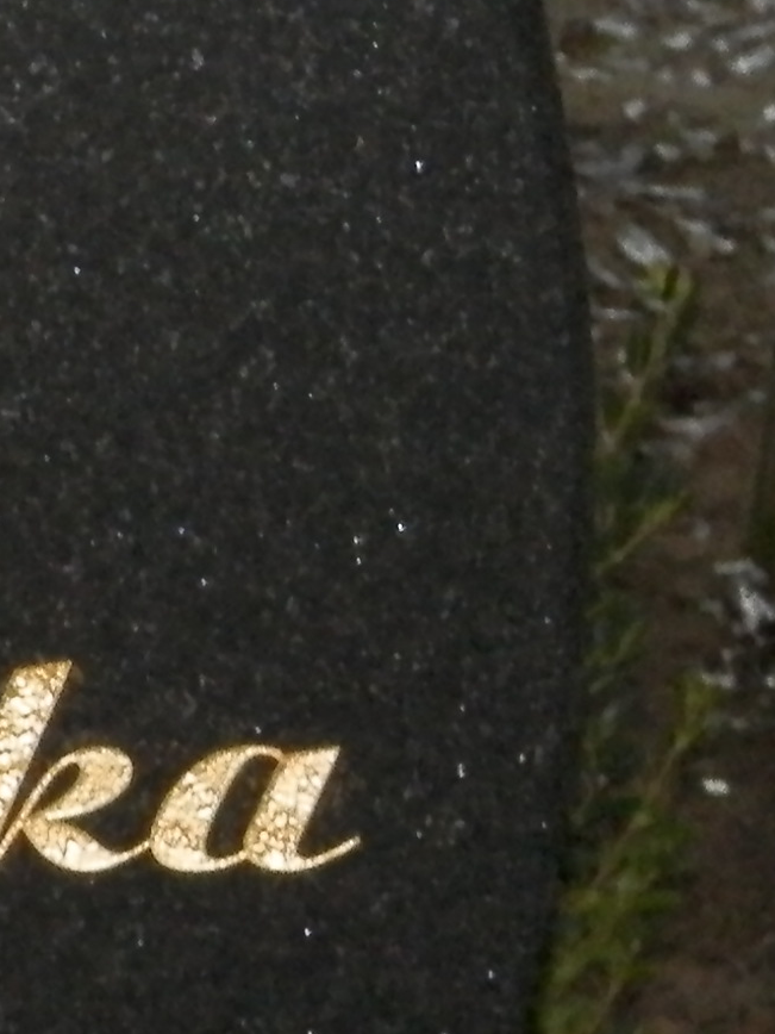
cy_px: 687
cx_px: -1240
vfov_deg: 6.8
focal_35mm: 292
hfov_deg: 4.9
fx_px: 8717
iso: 250
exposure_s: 1/40
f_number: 3.8
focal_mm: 9.9
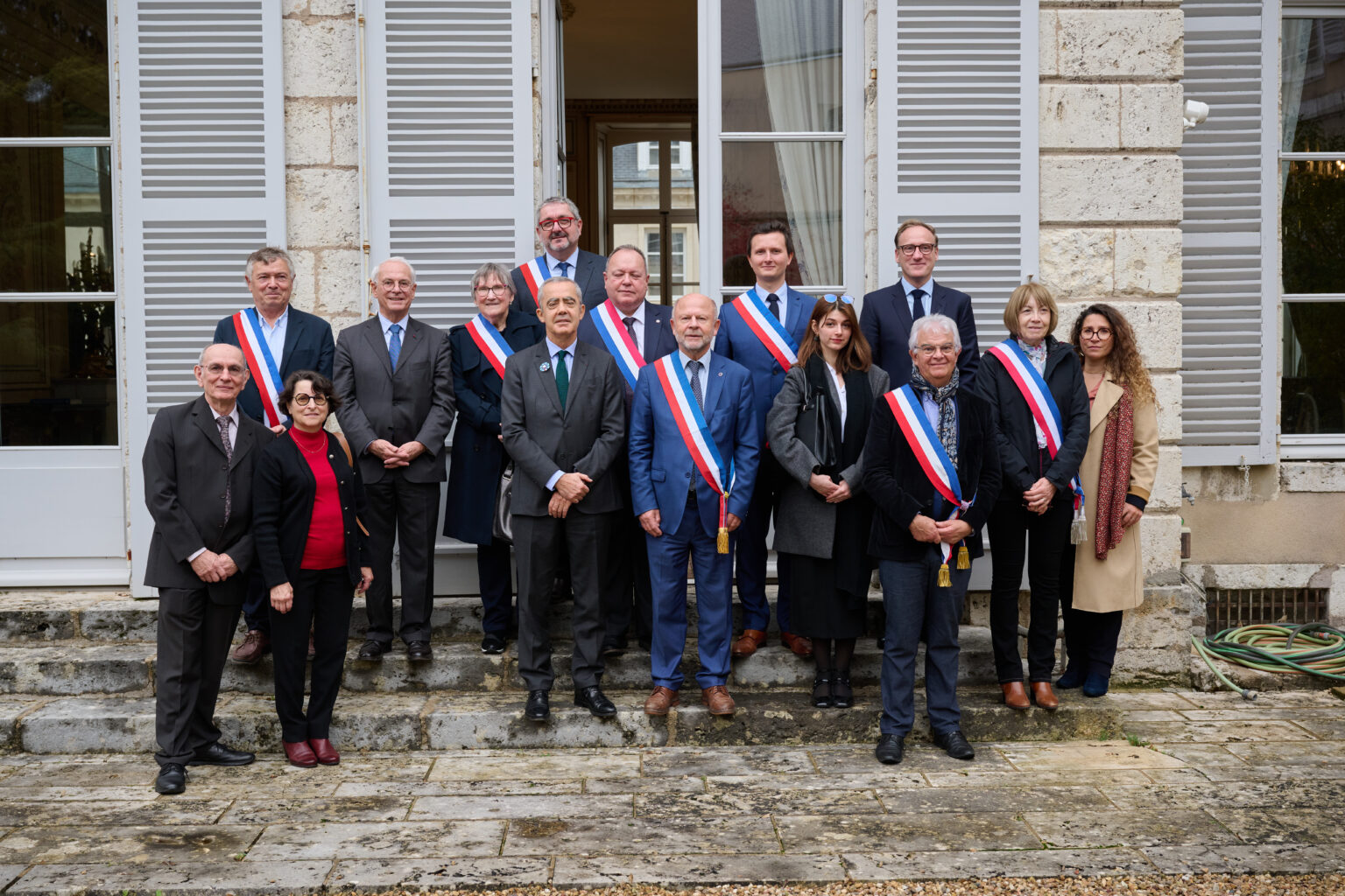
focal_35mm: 40
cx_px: 672
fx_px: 1494
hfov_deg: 48.5
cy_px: 448
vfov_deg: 33.4
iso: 500
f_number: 5
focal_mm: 40
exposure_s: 1/320
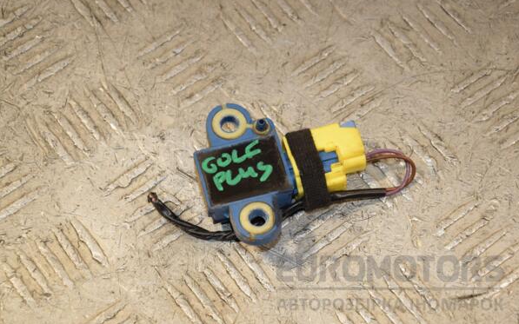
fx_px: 1740
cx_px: 260
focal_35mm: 123
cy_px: 153
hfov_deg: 17.0
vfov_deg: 10.6
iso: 800
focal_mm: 80
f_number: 7.1
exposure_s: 1/200
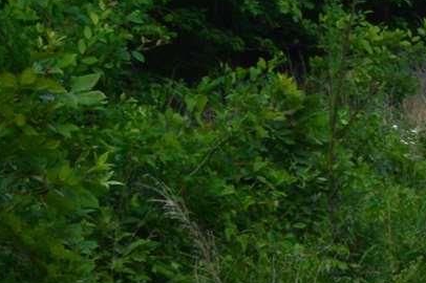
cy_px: -127
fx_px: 2956
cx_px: 1004
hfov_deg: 7.7
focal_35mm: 250
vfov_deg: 5.4
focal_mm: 22
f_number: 10
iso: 400
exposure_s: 1/320
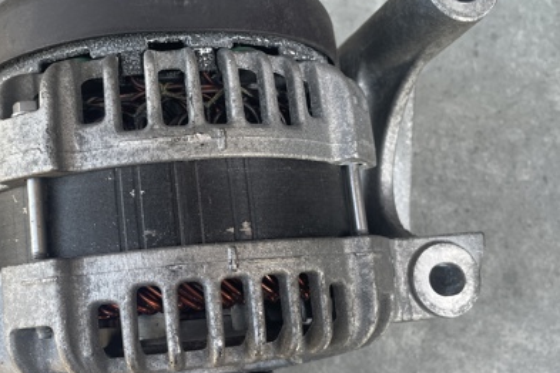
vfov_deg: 30.5
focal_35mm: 44
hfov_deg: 44.1
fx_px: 684
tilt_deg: -74.4
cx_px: 202
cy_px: 207
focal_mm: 4.2
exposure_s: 1/121
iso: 64
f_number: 1.6
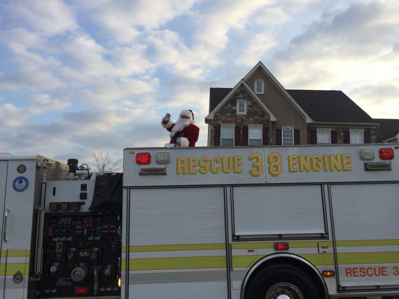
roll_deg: -0.5
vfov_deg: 48.2
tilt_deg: +7.6
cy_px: 150
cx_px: 200
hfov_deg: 61.7
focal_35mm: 29
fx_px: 334
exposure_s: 1/1080
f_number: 2.2
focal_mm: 4.15
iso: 32
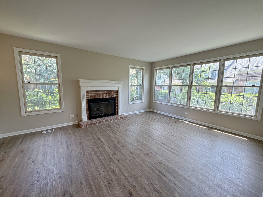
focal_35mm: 14
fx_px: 106
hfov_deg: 102.1
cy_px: 98
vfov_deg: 85.7
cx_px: 132
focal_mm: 2.22
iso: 100
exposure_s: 1/120
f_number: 2.2
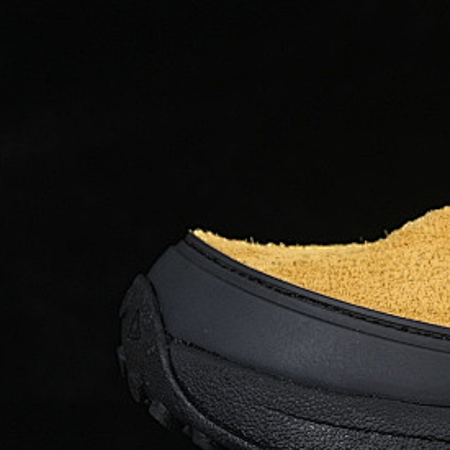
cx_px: 718
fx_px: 3677
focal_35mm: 250
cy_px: 170
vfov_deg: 7.0
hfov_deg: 6.9
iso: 160
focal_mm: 50
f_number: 8
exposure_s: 1/80
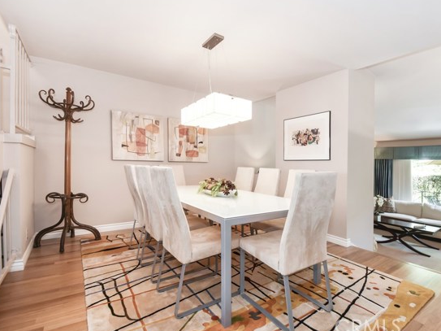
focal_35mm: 17
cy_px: 165
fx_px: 217
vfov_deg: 74.7
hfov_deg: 90.5
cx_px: 250
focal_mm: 10
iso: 320
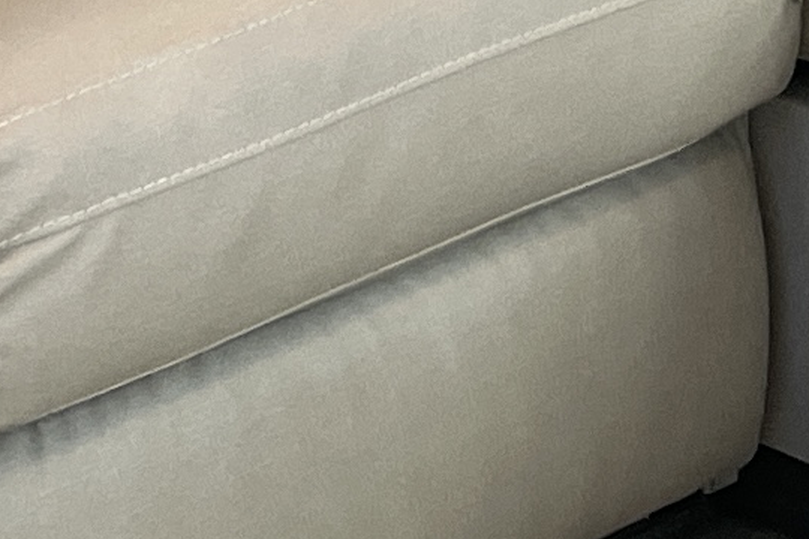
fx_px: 4539
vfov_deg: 6.7
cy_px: -222
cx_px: 1356
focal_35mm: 202
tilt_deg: -17.0
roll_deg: -0.7
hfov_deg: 9.8
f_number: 1.6
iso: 100
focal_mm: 4.2
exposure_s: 1/121
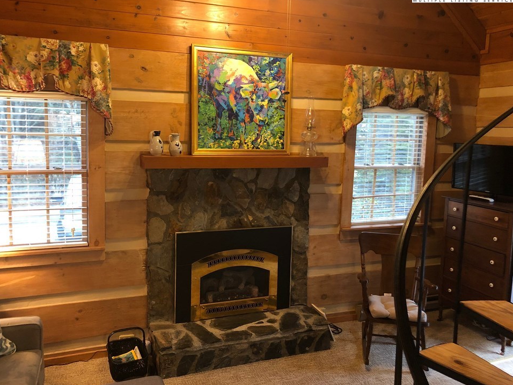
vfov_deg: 46.8
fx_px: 445
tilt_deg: -6.4
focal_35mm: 30
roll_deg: -1.4
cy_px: 181
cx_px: 247
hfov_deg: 59.9
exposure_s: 1/13
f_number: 1.8
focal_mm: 4
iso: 100
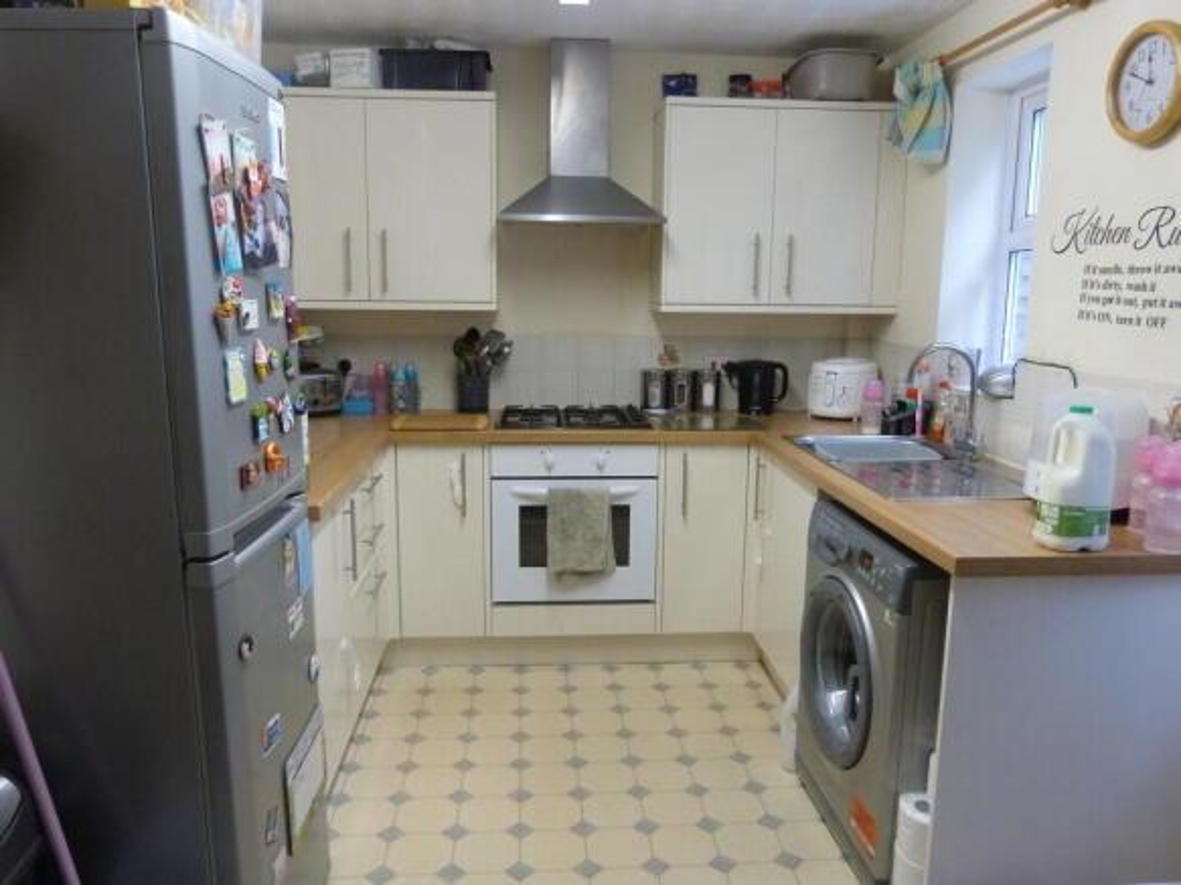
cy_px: 442
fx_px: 853
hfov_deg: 69.4
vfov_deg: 54.9
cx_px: 590
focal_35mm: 25
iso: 400
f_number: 2.8
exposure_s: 1/50
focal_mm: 4.5
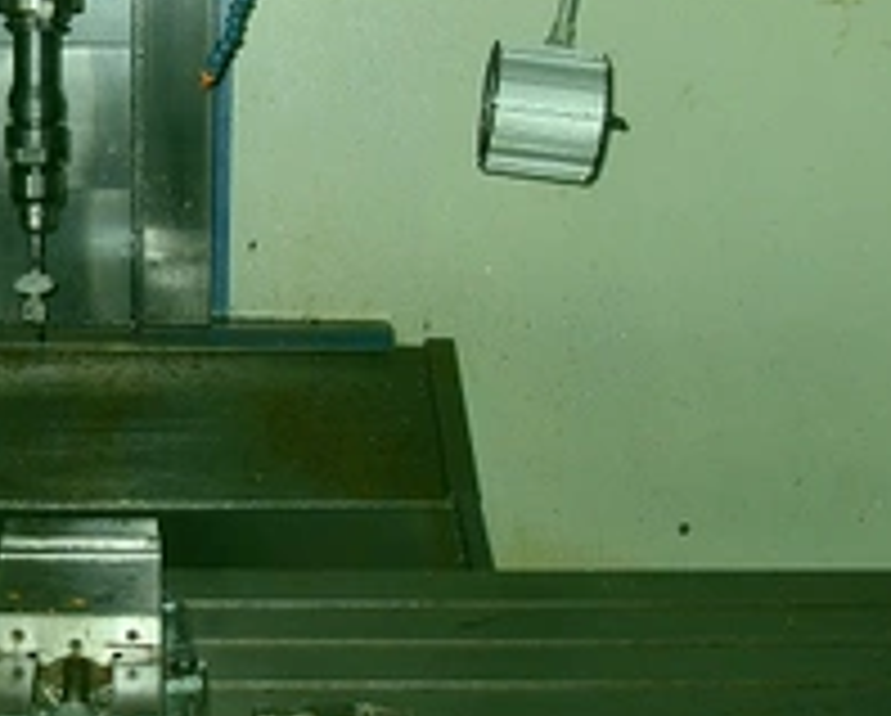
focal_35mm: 67
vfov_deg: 22.9
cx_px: 94
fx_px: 1769
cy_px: 356
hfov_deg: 27.3
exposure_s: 1/45
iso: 100
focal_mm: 6.3
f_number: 2.8
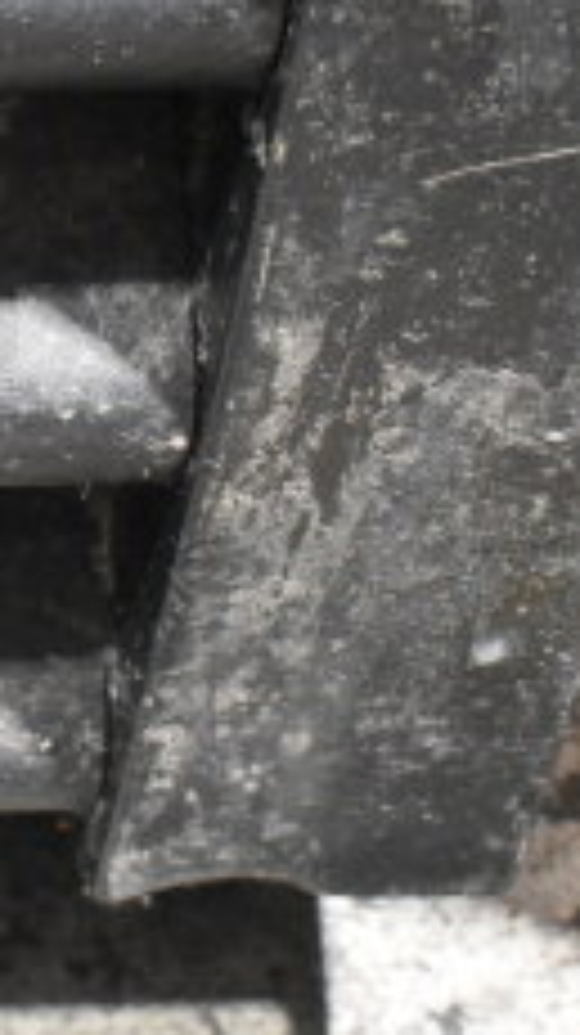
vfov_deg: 16.5
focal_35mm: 129
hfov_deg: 8.6
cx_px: -787
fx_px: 3545
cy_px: 299
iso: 4000
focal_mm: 31
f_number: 4.2
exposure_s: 1/50
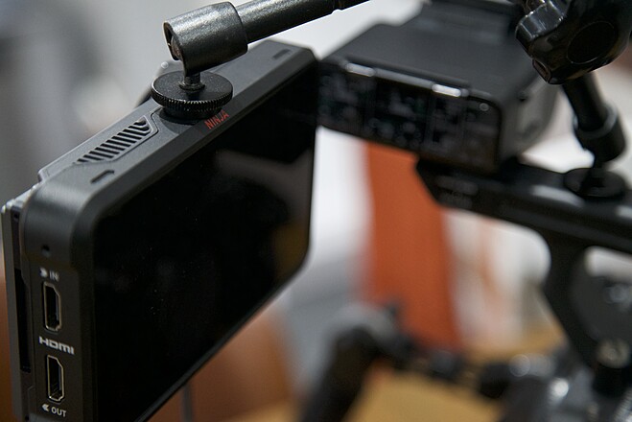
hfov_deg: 22.1
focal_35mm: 92
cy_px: 211
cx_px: 316
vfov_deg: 14.9
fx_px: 1616
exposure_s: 1/50
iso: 4000
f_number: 4
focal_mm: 92
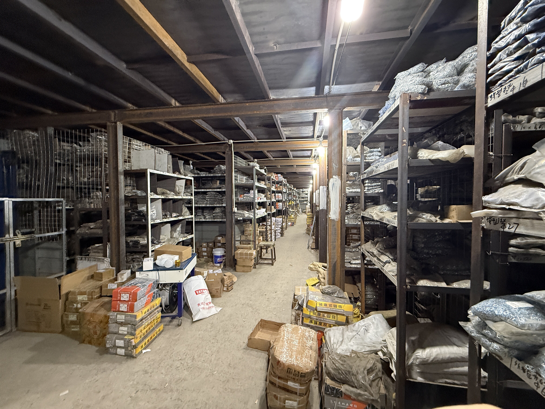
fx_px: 220
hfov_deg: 102.1
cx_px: 272
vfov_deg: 85.7
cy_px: 204
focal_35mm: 14
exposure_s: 1/50
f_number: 2.2
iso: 500
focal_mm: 2.22
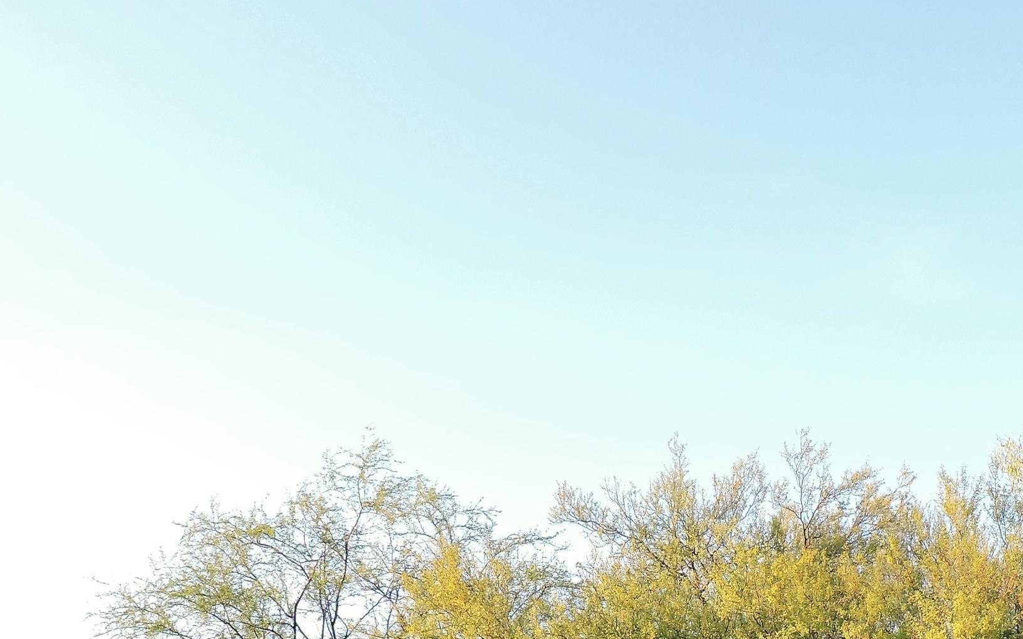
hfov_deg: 42.6
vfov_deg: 25.5
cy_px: 696
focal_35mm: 47
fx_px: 1310
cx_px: 535
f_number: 3
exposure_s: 1/500
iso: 200
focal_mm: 4.3
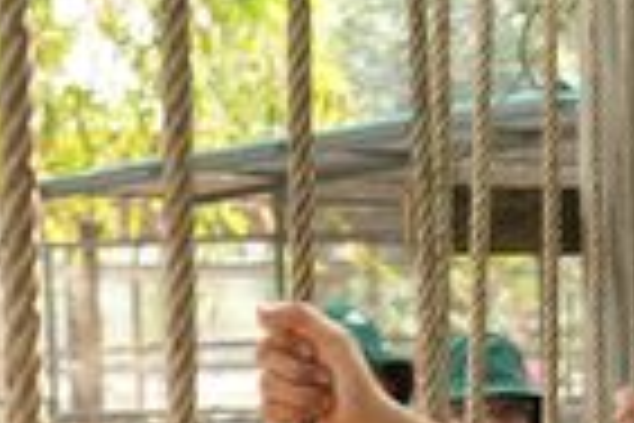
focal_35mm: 234
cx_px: 1138
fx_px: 4121
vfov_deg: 5.8
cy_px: 758
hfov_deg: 8.5
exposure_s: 1/100
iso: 250
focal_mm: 22
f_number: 5
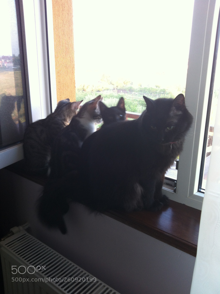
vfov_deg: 52.7
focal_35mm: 35
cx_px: 110
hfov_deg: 40.6
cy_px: 147
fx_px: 297
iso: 80
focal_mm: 3.85
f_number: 2.8
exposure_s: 1/15
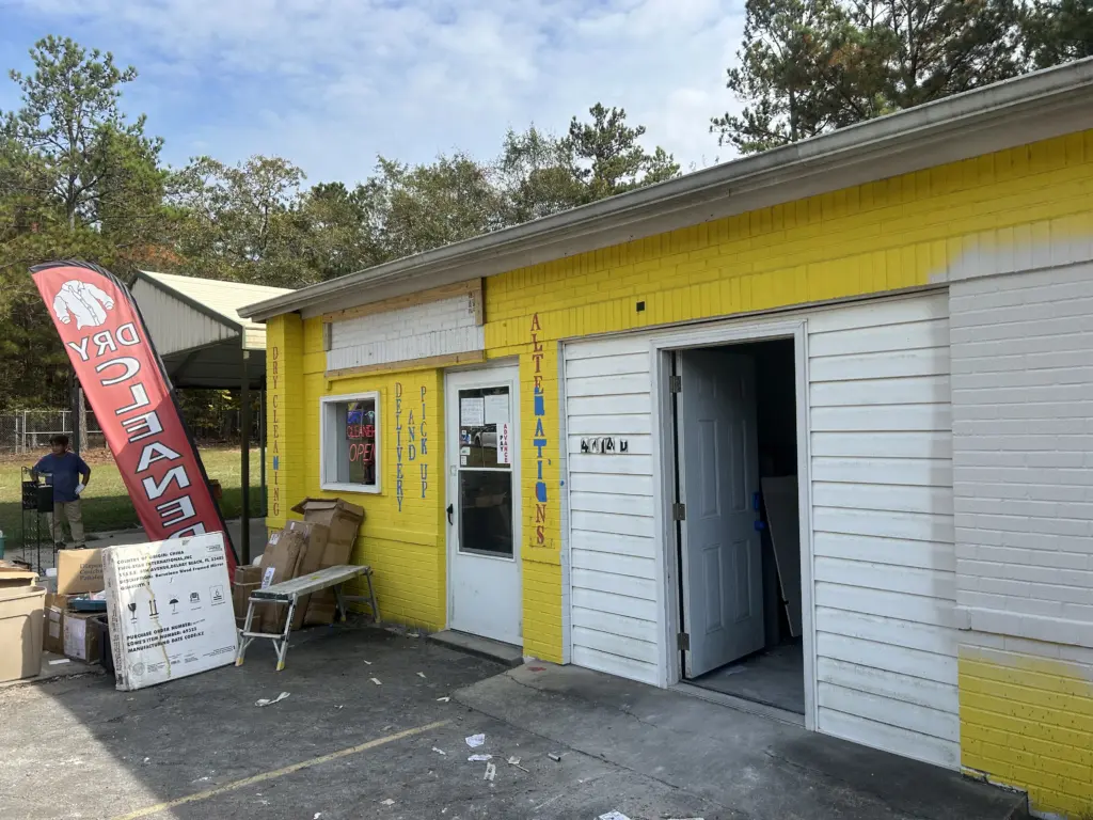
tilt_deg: +1.7
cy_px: 410
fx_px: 821
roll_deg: +1.3
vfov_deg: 53.1
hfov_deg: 67.3
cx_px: 546
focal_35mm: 26
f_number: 1.5
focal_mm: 5.7
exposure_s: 1/2632
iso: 50
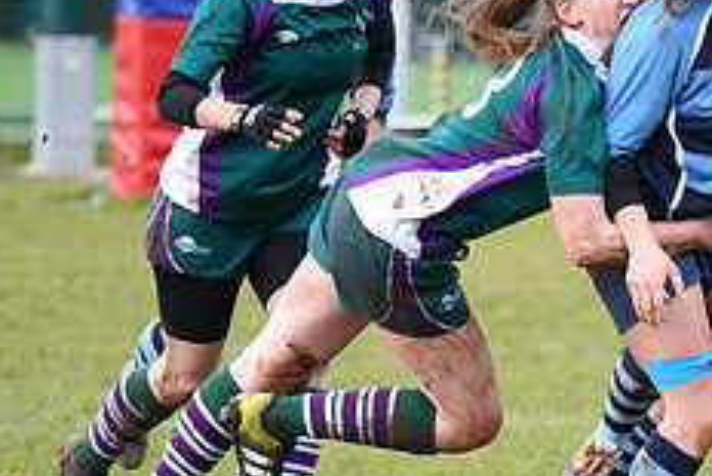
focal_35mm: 676
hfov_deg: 3.0
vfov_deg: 2.0
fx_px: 13378
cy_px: 352
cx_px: 669
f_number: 6.3
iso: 2000
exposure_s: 1/1250
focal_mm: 270
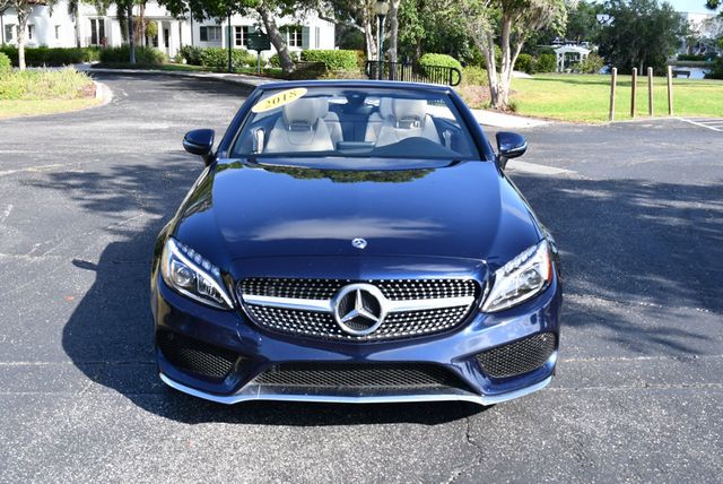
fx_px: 884
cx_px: 362
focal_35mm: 44
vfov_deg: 30.6
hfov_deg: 44.5
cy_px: 242
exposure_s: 1/250
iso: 200
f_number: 8
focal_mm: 22
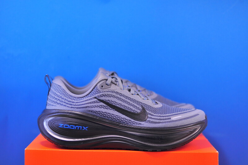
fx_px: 516
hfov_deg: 27.0
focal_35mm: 75
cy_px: 82
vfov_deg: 18.1
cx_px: 124
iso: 250
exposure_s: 1/320
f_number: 2
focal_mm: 50
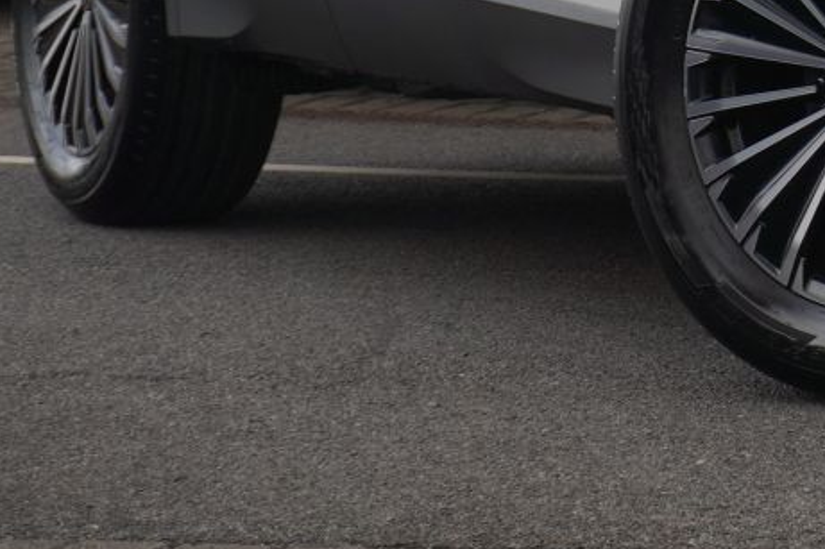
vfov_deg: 6.1
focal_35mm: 224
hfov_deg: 9.0
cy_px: -325
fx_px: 5125
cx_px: 1231
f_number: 6.3
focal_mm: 43
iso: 100
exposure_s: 1/100
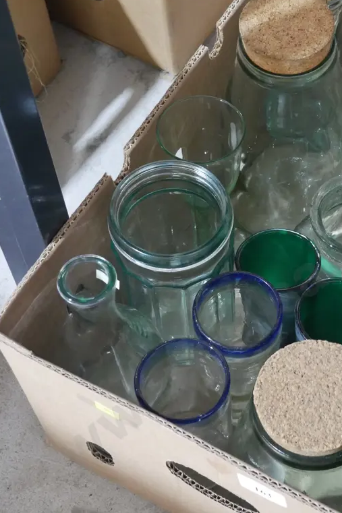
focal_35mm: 70
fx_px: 998
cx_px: 341
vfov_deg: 28.8
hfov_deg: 18.9
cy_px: 254
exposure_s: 1/25
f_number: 5.3
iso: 3200
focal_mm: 25
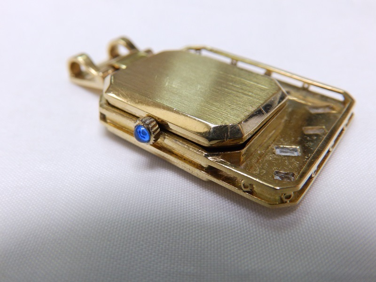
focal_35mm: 32
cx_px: 188
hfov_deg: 56.8
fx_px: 348
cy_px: 141
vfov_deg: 44.2
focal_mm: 5.7
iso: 250
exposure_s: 1/30
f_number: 3.7
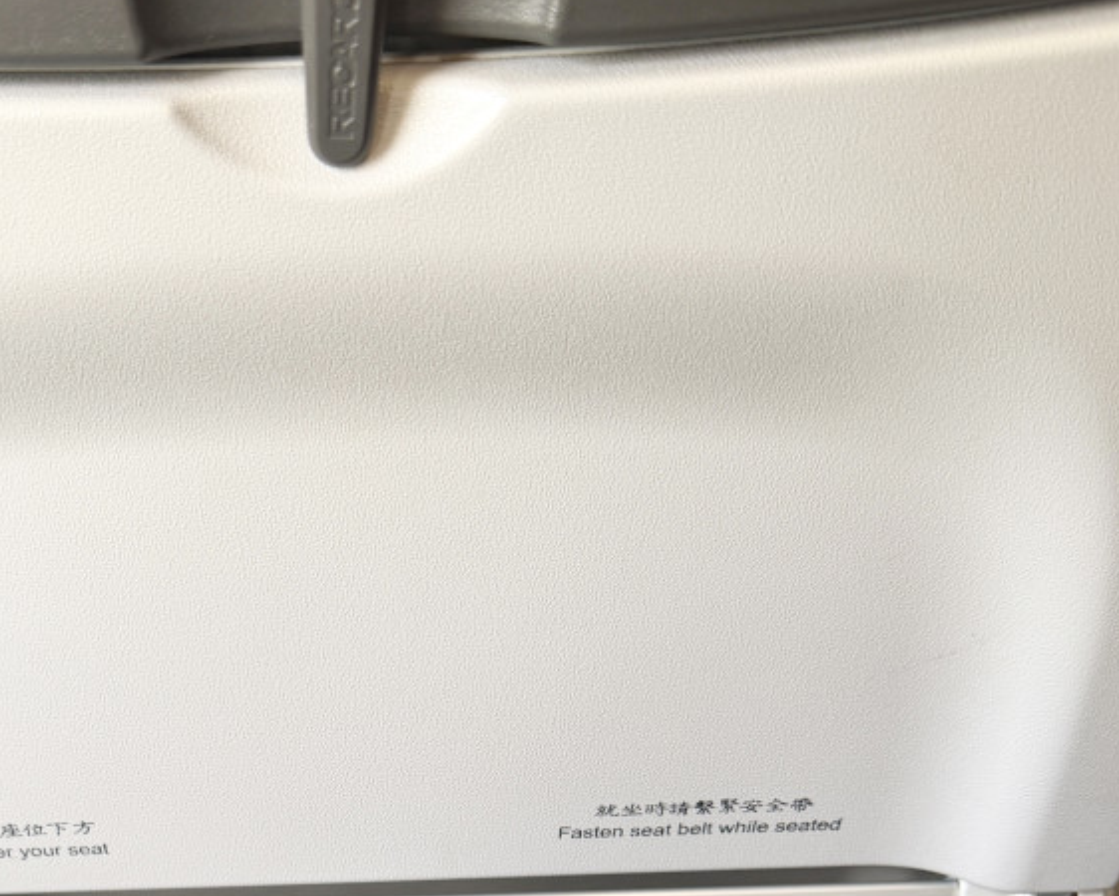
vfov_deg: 28.4
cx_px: 350
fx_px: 1656
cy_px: 898
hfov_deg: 36.8
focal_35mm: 50
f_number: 1.78
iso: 125
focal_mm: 6.76
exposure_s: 1/61
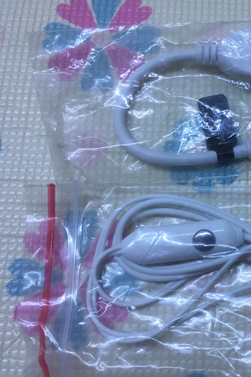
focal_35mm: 41
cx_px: 250
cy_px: 190
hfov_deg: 30.4
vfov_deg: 47.4
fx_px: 429
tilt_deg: -75.5
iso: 40
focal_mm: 4.15
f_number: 2.2
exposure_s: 1/33
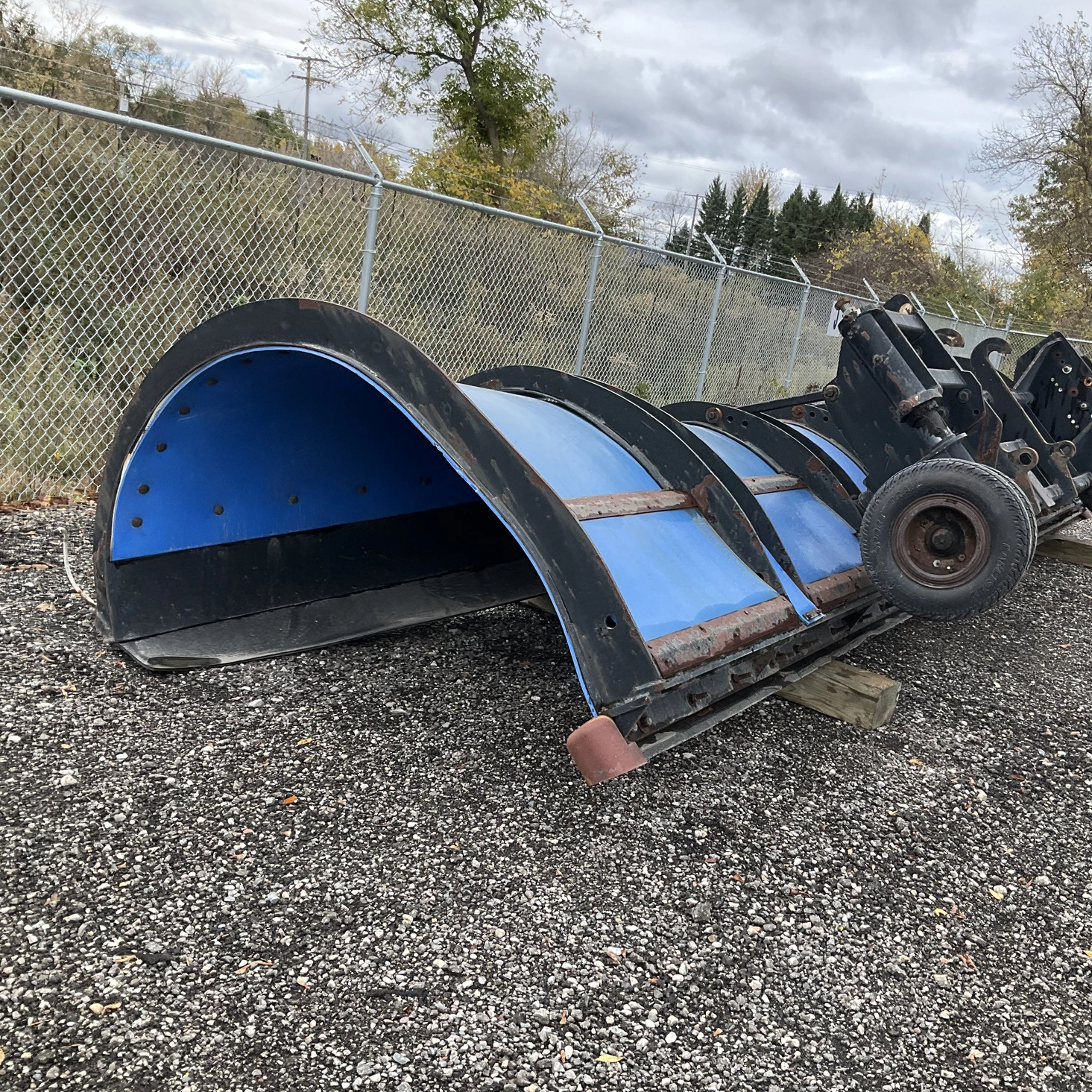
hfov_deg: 47.1
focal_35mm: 35
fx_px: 1249
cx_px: 604
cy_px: 558
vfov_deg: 47.2
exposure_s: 1/446
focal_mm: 3
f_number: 1.8
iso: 25
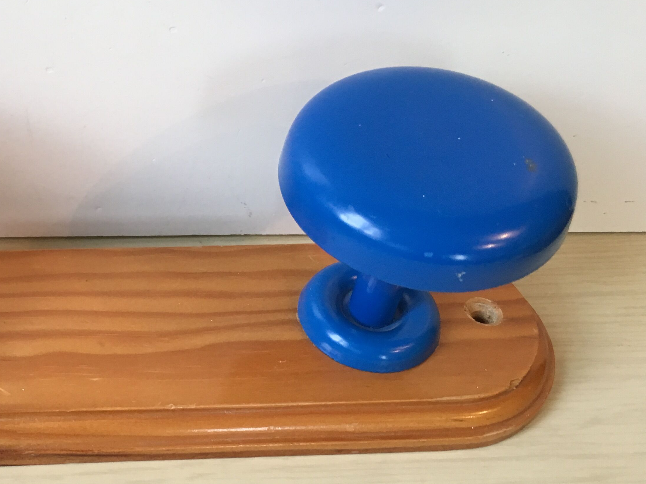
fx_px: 989
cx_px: 71
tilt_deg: -47.1
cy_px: 266
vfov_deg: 27.5
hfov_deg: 34.3
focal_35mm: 53
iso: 100
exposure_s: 1/33
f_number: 2.2
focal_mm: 4.15
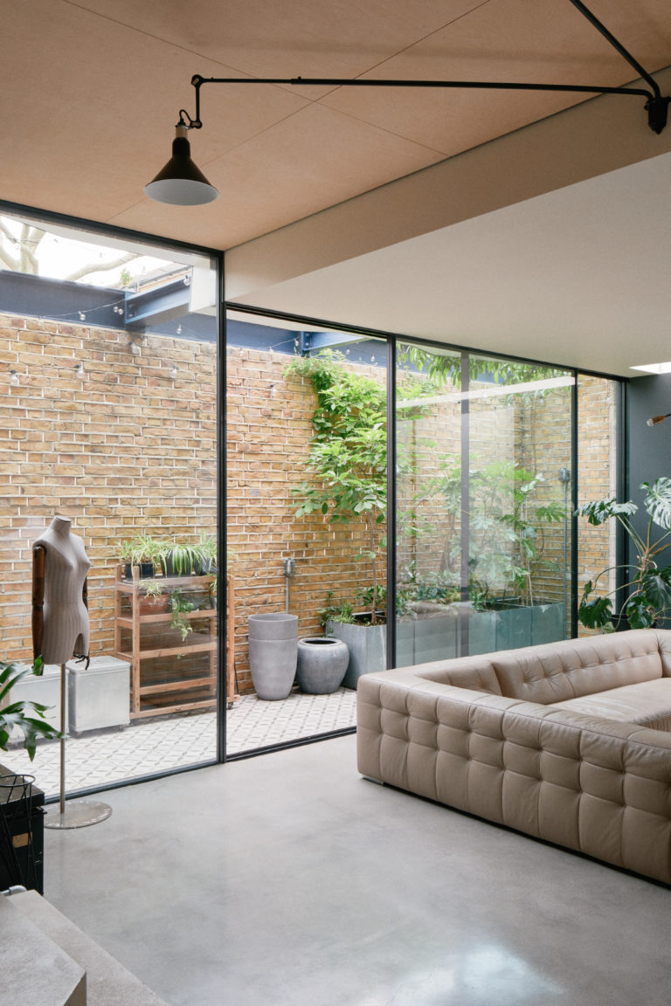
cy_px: 503
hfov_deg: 45.0
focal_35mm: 29
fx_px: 811
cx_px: 336
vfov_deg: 63.7
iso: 160
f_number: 11
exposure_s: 1/4
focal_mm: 19.4
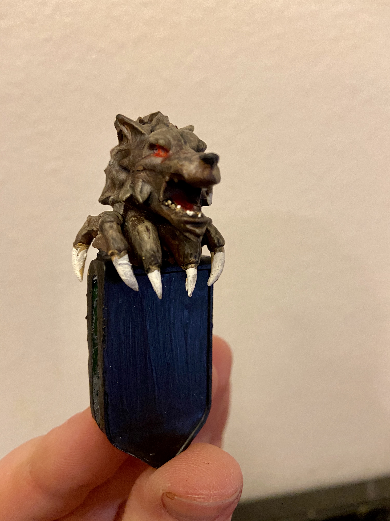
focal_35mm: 26
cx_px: 195
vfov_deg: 67.3
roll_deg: +1.0
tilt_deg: -17.9
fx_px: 391
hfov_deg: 53.1
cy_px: 260
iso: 250
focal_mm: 4.25
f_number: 1.8
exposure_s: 1/60
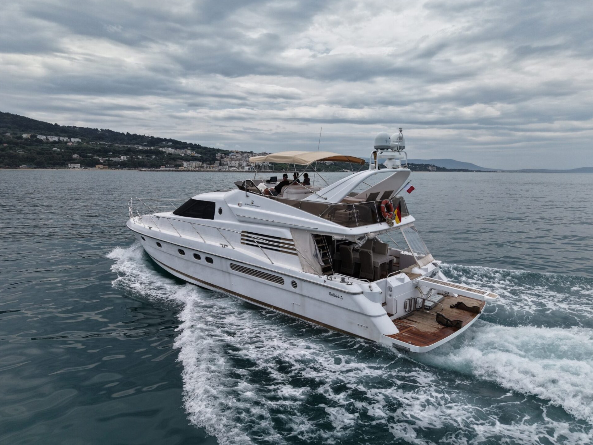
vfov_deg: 54.9
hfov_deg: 69.4
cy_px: 218
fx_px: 428
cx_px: 301
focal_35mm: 25
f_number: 1.8
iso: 160
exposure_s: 1/1000
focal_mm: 8.67
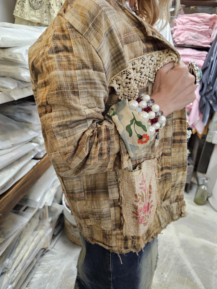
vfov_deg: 73.9
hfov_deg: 58.9
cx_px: 108
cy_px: 144
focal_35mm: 23
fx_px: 192
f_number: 1.7
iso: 500
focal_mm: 6.3
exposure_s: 1/120
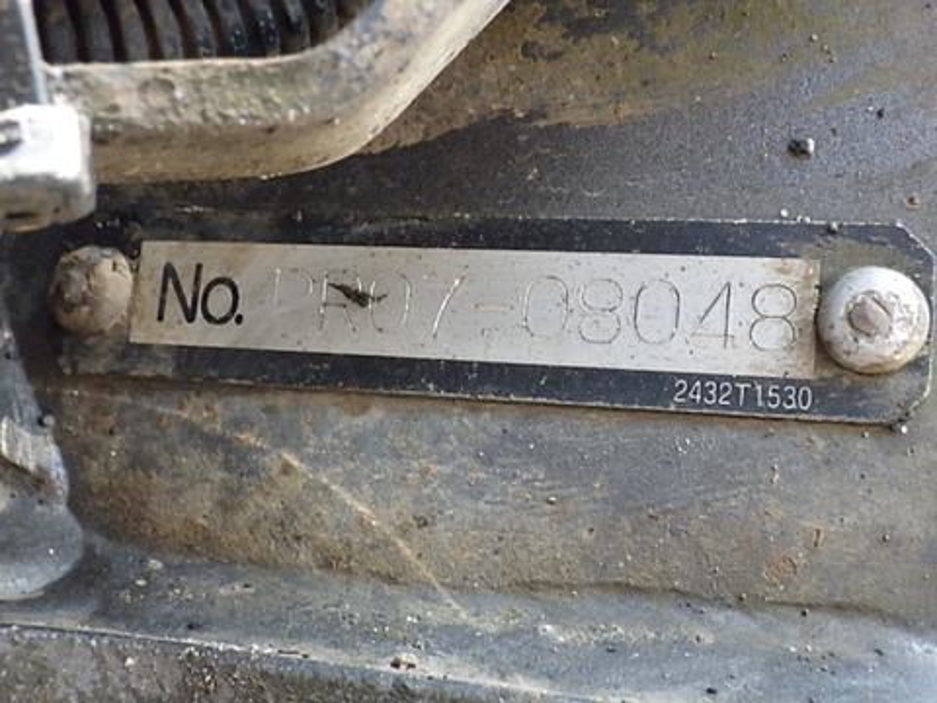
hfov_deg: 37.5
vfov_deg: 28.6
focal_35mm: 51
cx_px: 468
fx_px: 1380
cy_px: 352
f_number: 4.4
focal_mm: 9.1
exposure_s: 1/60
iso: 500
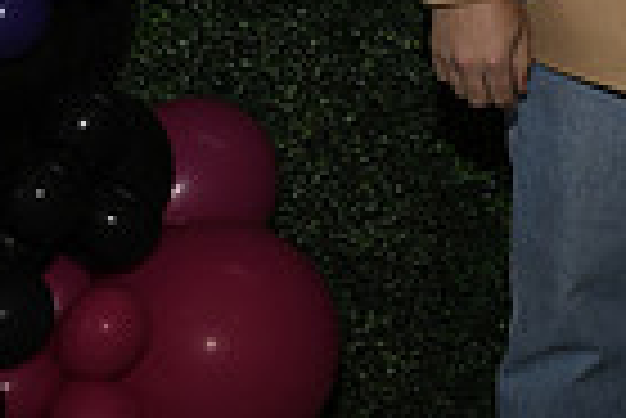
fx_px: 2245
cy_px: -402
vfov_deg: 9.9
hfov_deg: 14.8
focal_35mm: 129
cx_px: 932
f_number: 6.3
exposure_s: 1/60
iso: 500
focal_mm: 31
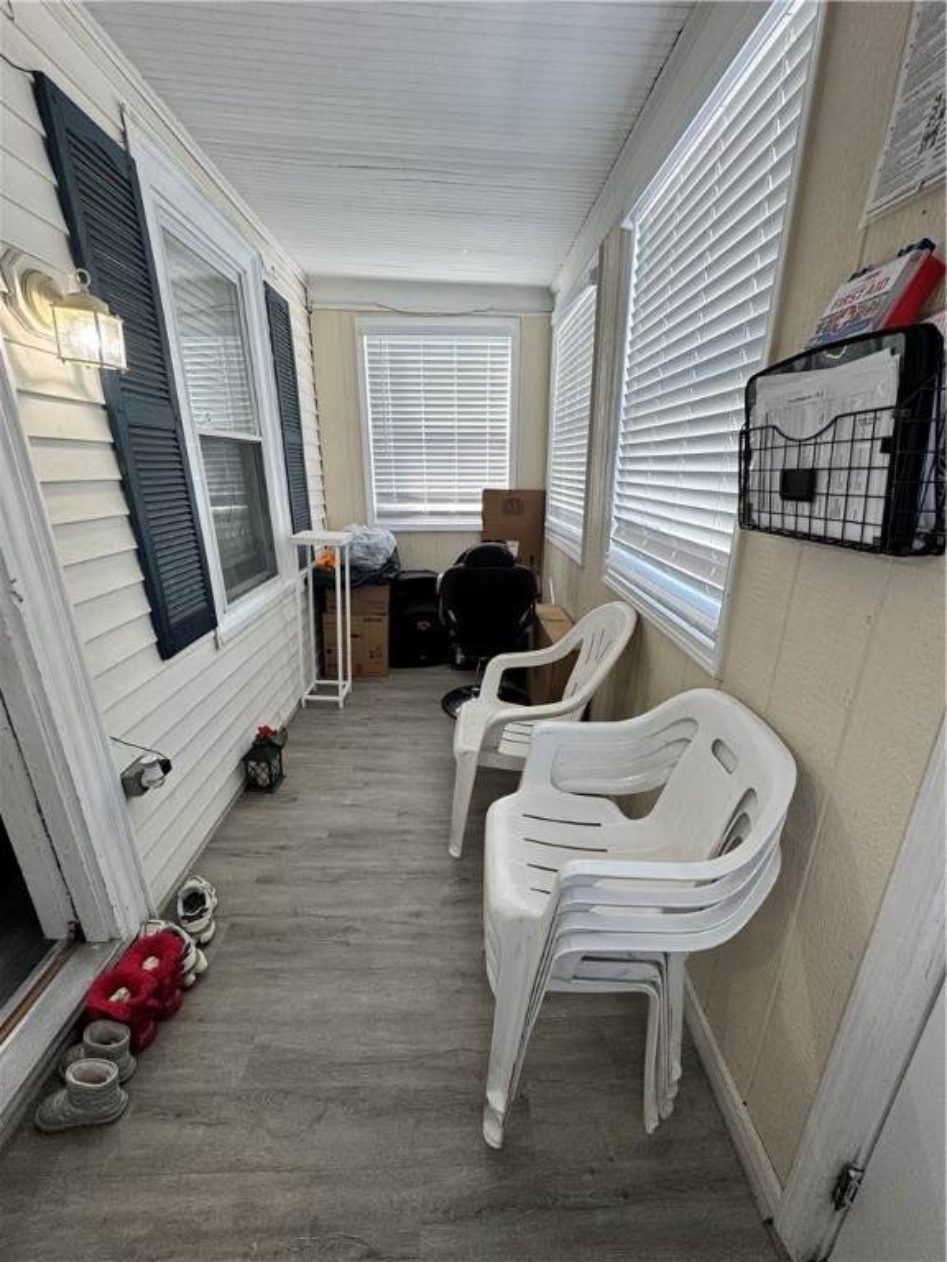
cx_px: 474
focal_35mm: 14
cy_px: 631
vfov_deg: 102.1
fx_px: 511
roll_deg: +0.3
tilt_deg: -18.4
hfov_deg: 85.7
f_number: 2.2
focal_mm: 2.22
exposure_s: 1/120
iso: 100
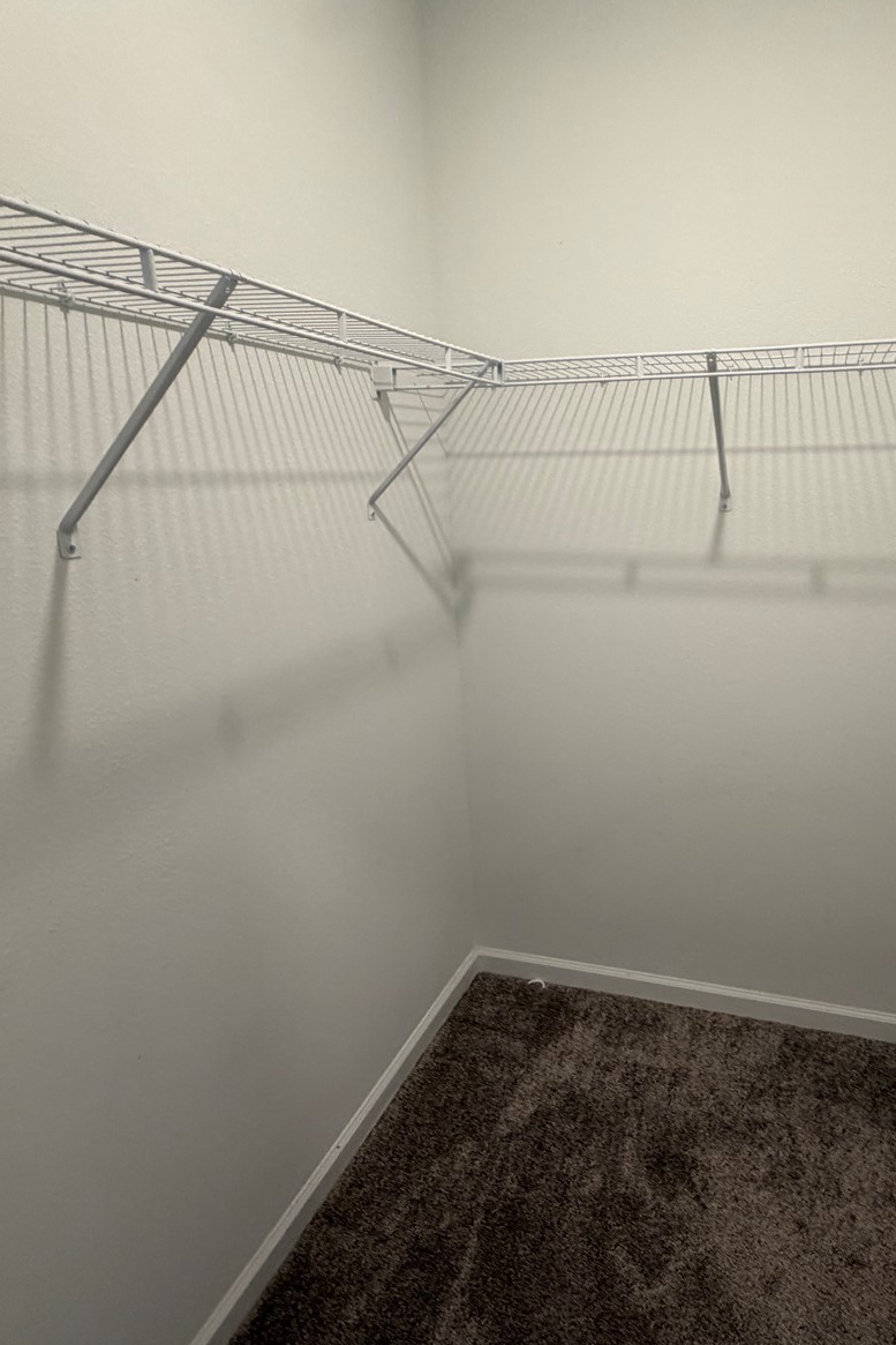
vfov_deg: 84.0
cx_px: 617
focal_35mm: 20
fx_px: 746
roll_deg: -0.6
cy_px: 665
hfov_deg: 60.1
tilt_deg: -13.6
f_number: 2.2
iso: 250
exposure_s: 1/120
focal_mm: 2.22
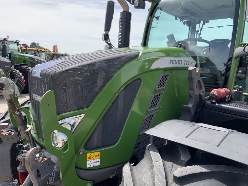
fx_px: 208
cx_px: 124
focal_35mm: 29
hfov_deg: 61.7
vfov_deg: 48.2
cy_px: 93
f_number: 1.8
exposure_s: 1/1250
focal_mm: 3
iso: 16
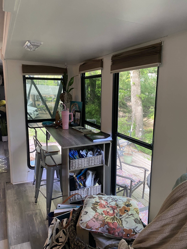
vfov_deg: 67.3
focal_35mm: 26
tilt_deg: -8.7
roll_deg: -2.1
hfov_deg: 53.1
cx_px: 94
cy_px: 124
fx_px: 187
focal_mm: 4.25
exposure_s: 1/60
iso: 250
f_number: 1.8
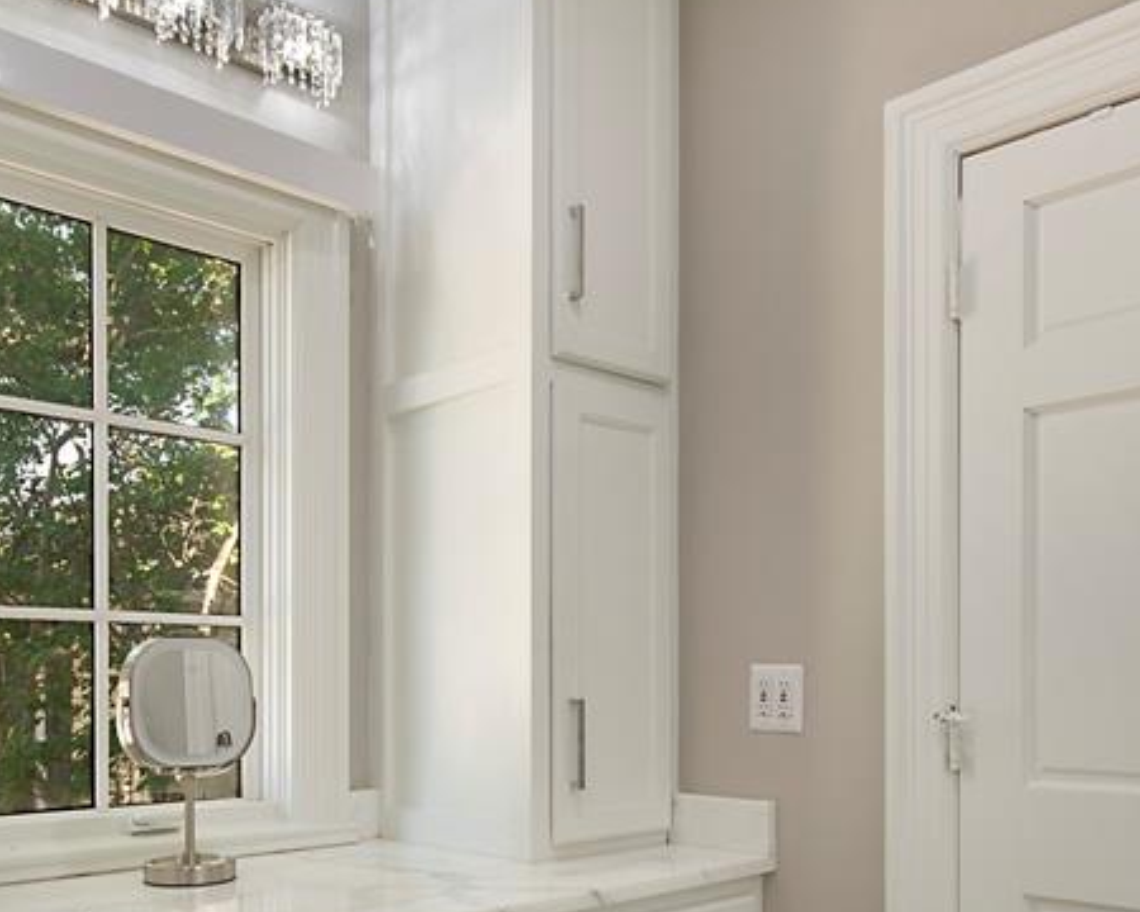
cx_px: 557
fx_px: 1080
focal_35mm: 32
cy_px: 669
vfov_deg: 44.5
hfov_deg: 55.7
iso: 100
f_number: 8
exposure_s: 1/13
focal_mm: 10
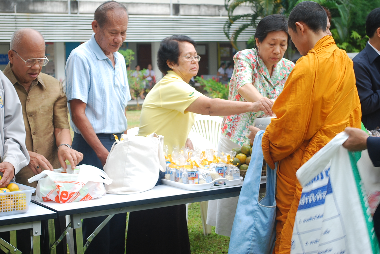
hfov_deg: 29.8
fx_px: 713
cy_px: 127
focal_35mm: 68
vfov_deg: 20.2
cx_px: 190
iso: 200
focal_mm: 45
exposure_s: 1/40
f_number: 5.3
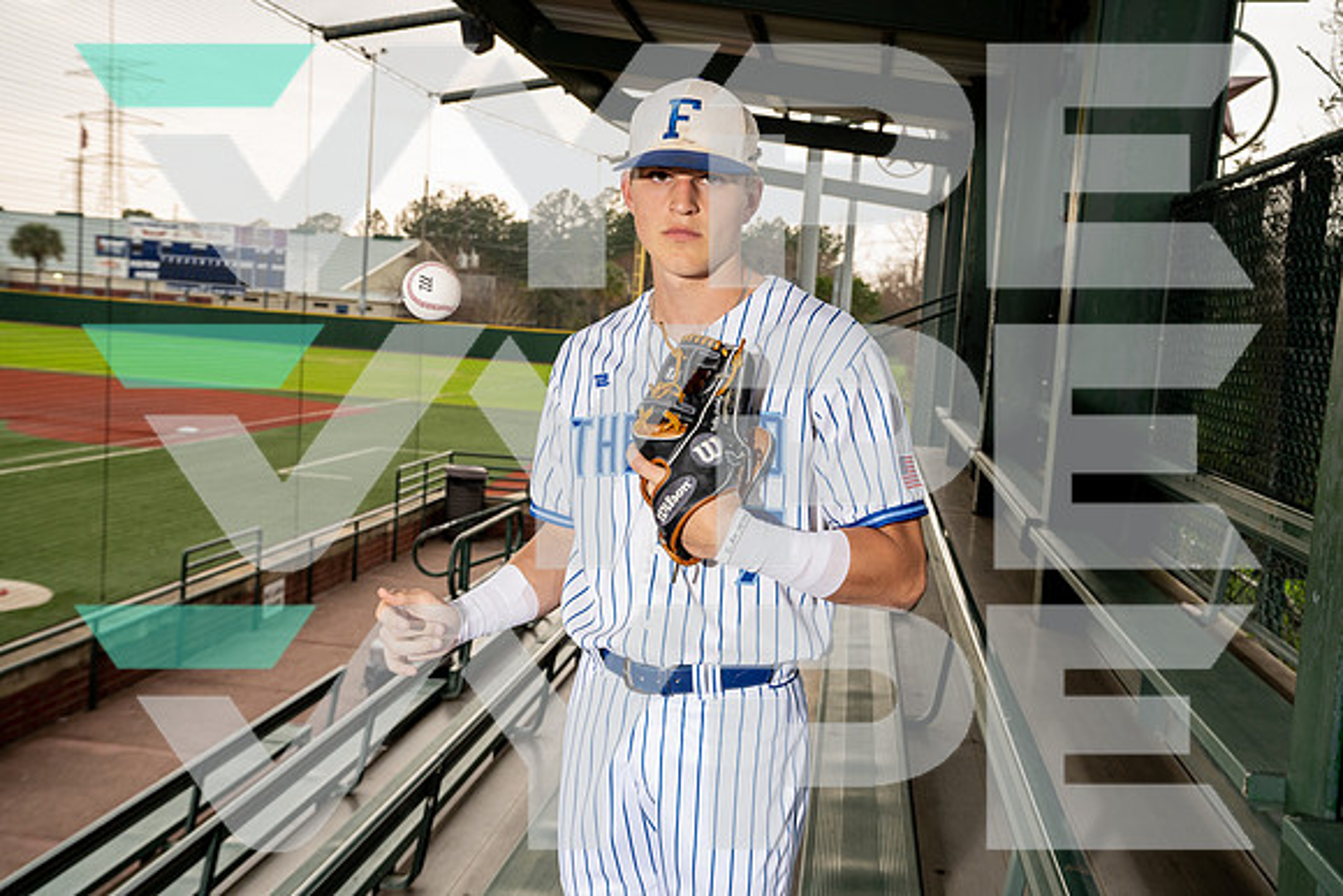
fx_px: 1455
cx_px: 672
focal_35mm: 39
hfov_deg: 49.5
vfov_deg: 34.2
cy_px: 448
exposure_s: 1/250
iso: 640
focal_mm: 39
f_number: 6.3
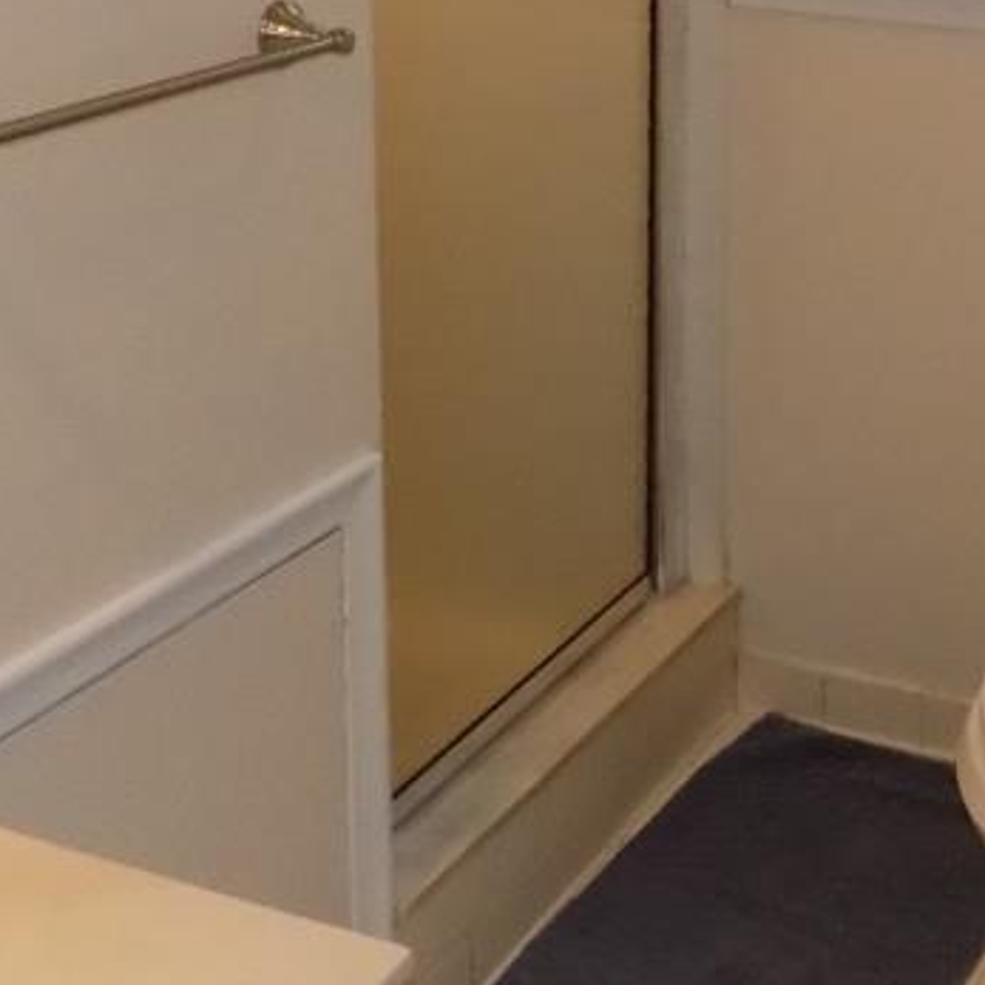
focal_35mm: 60
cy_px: 31
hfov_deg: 27.3
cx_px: 942
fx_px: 1932
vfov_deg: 27.2
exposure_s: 1/200
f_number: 3.1
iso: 800
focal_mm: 4
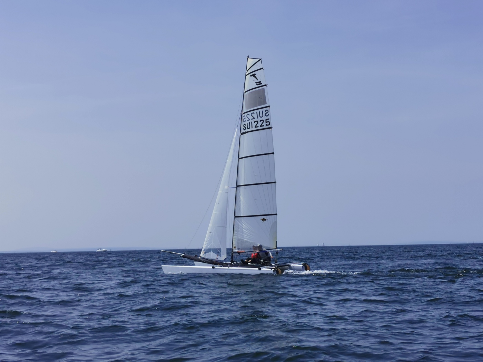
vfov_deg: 27.0
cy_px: 181
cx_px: 242
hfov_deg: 35.5
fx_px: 753
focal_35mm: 54
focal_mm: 5.56
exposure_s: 1/7194
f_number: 1.6
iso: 50
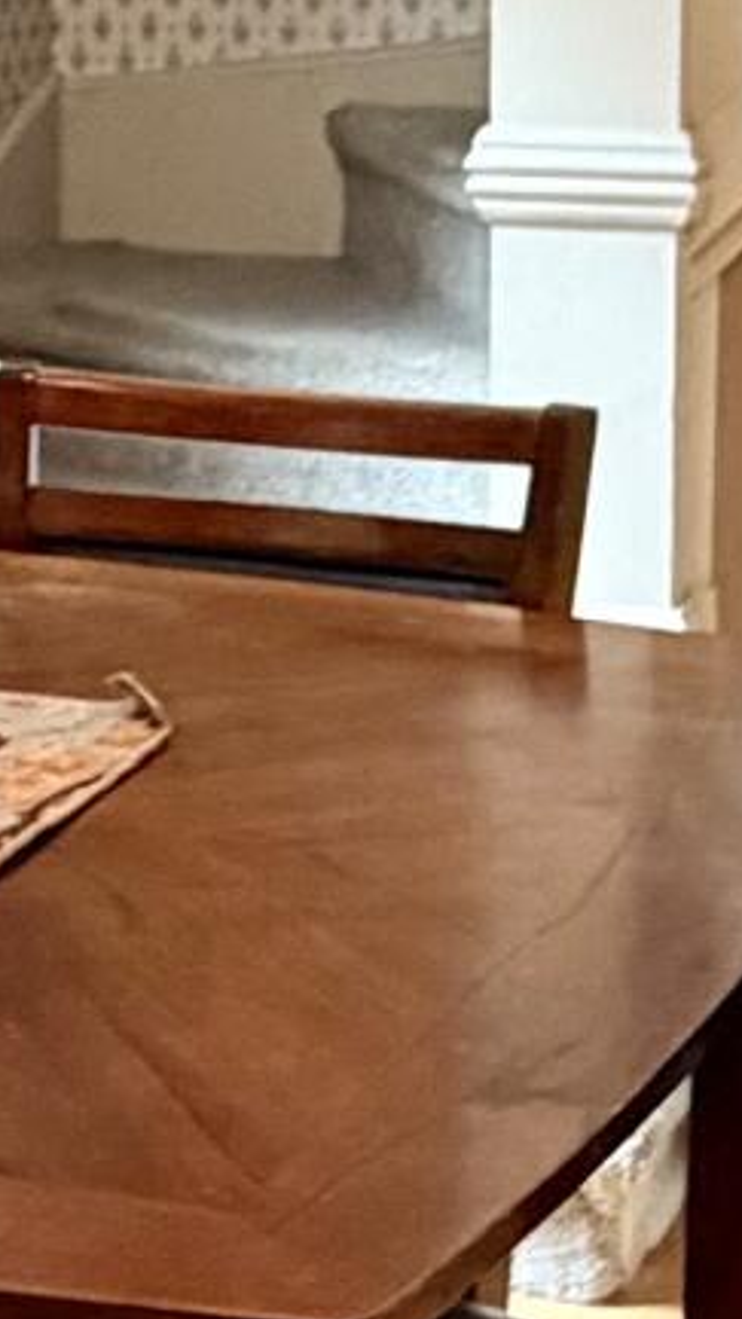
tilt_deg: -11.4
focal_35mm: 106
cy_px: 492
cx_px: 205
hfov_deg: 11.4
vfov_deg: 20.1
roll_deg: +0.3
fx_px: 3708
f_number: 2.2
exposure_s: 1/60
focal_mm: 2.22
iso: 400
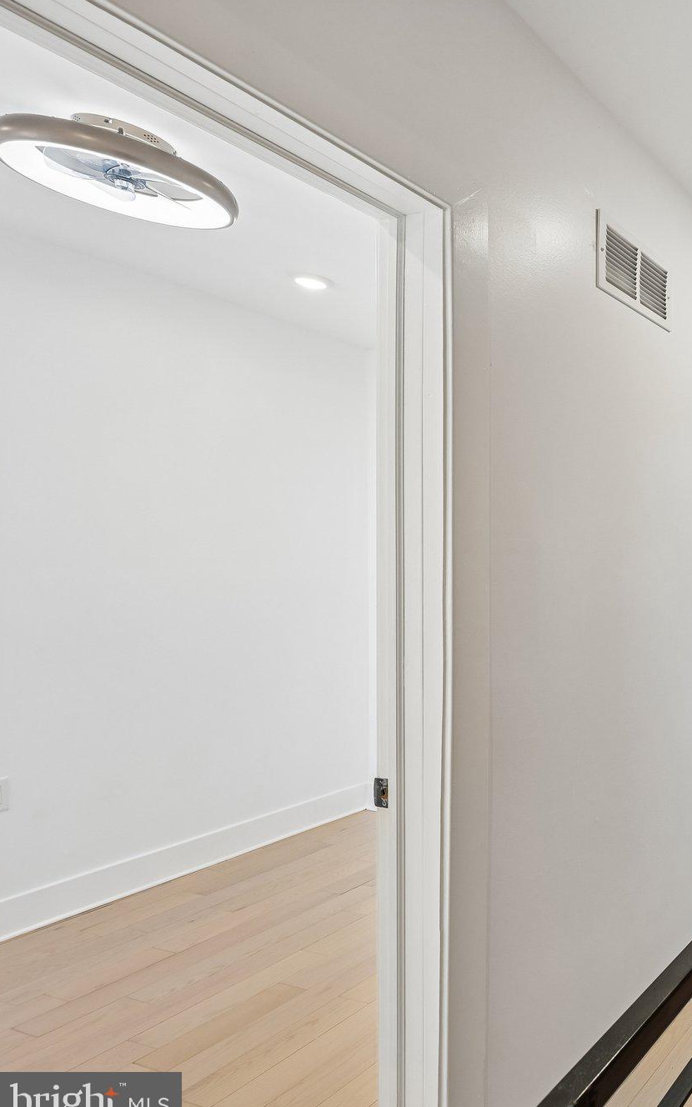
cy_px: 564
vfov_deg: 79.6
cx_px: 850
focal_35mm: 22
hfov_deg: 38.6
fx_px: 664
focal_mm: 14
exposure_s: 1/15
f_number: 8
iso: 200
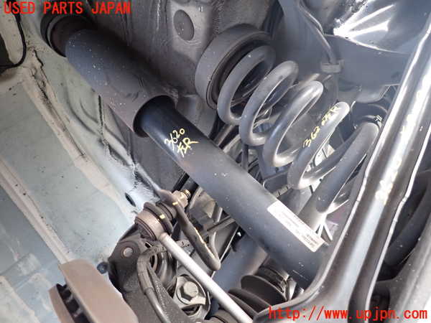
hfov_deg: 69.4
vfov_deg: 54.9
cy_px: 162
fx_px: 311
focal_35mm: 25
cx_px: 216
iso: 400
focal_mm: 4.5
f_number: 2
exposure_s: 1/30
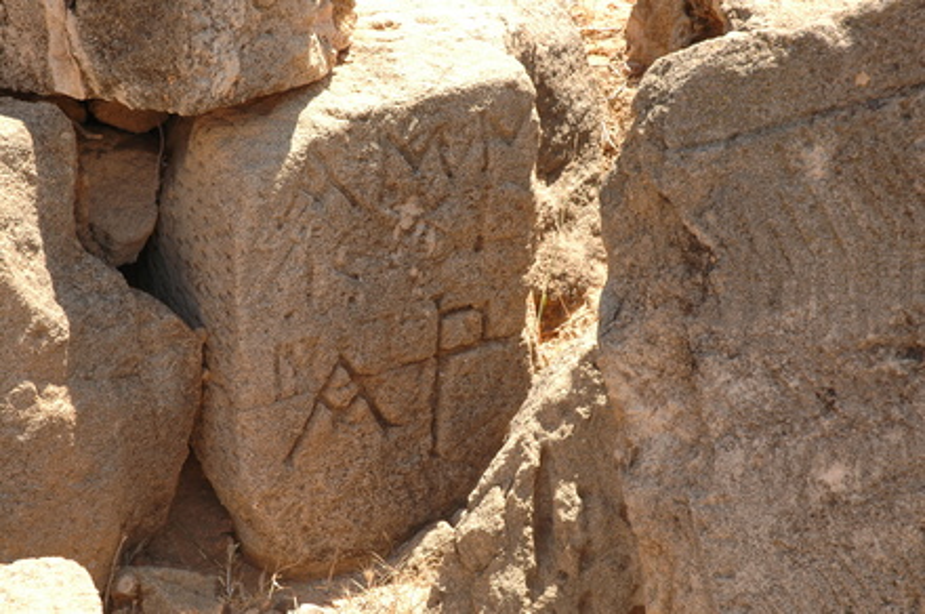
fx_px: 2117
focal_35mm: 82
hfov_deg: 24.7
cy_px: 307
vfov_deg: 16.5
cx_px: 462
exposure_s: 1/60
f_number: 13
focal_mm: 55
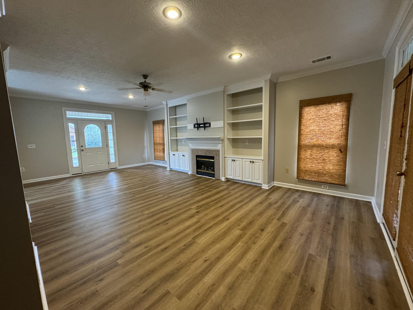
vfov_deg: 85.7
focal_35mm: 14
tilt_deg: -7.4
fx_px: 167
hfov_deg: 102.1
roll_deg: +1.3
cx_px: 206
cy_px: 155
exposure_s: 1/60
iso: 500
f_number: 2.2
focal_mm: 2.22
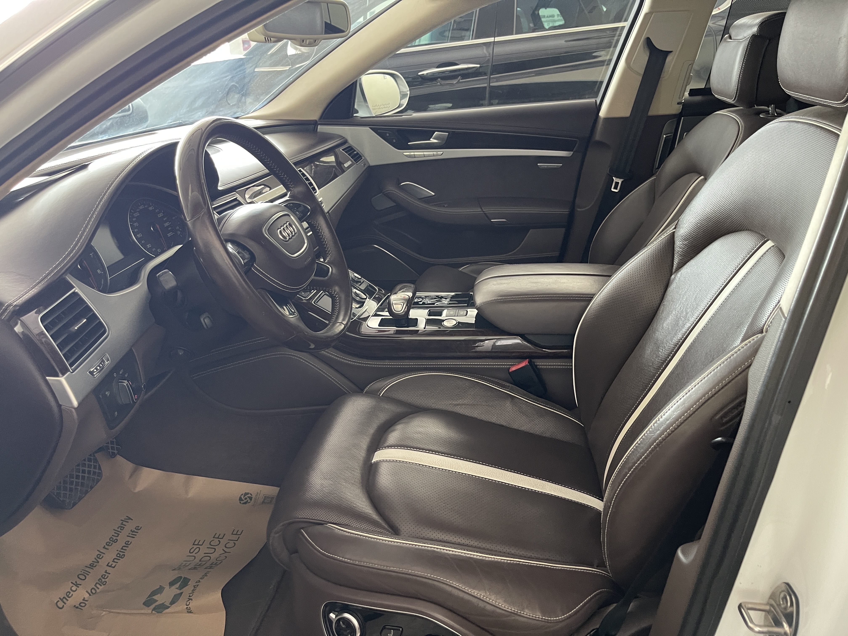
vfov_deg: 54.9
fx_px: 612
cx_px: 424
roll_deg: +2.6
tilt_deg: -24.4
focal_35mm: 25
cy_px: 318
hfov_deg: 69.4
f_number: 1.6
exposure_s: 1/60
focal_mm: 5.1
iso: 320
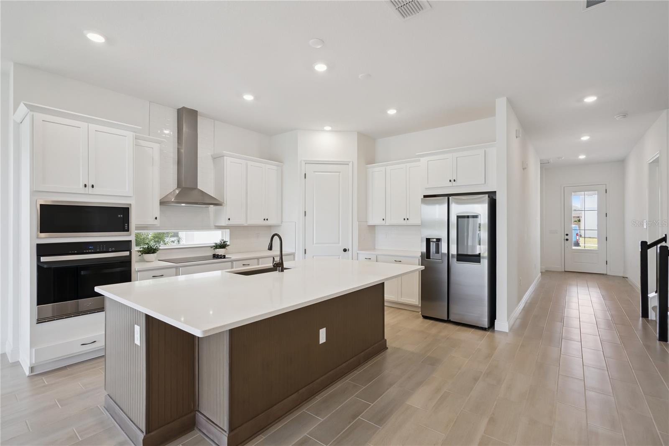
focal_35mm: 16
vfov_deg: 73.8
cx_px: 334
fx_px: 297
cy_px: 223
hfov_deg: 96.7
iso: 640
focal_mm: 16
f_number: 9
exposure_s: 1/50
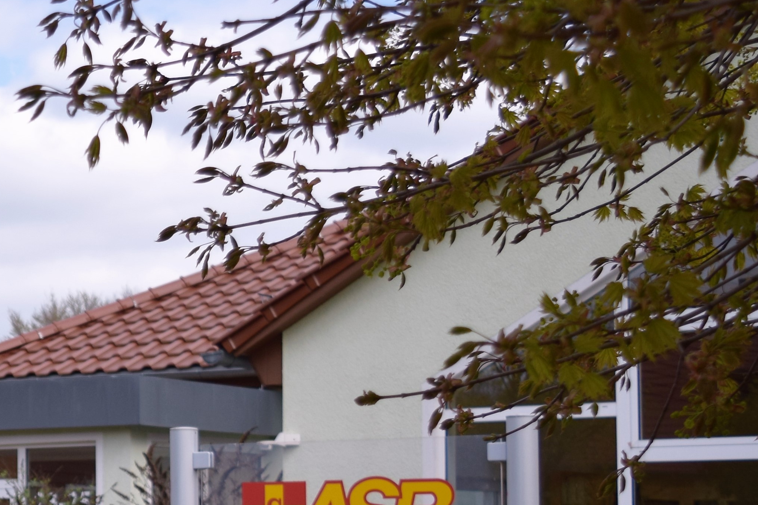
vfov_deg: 12.9
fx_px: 2210
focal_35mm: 105
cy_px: 441
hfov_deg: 18.1
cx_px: -230
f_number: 4
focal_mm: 24
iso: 200
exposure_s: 1/1600
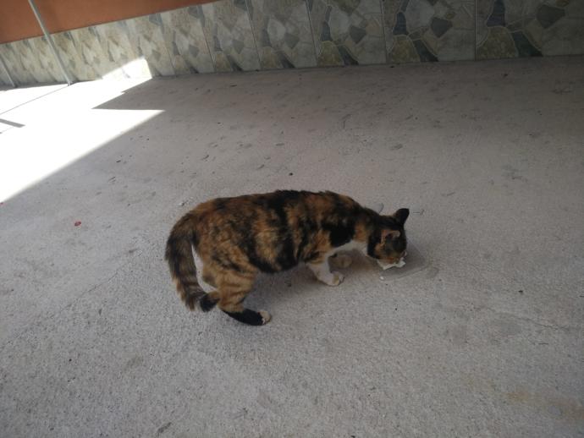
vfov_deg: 61.1
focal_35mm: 22
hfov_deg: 76.4
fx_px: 371
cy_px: 219
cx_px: 292
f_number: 2.2
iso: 125
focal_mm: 3.81
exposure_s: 1/473
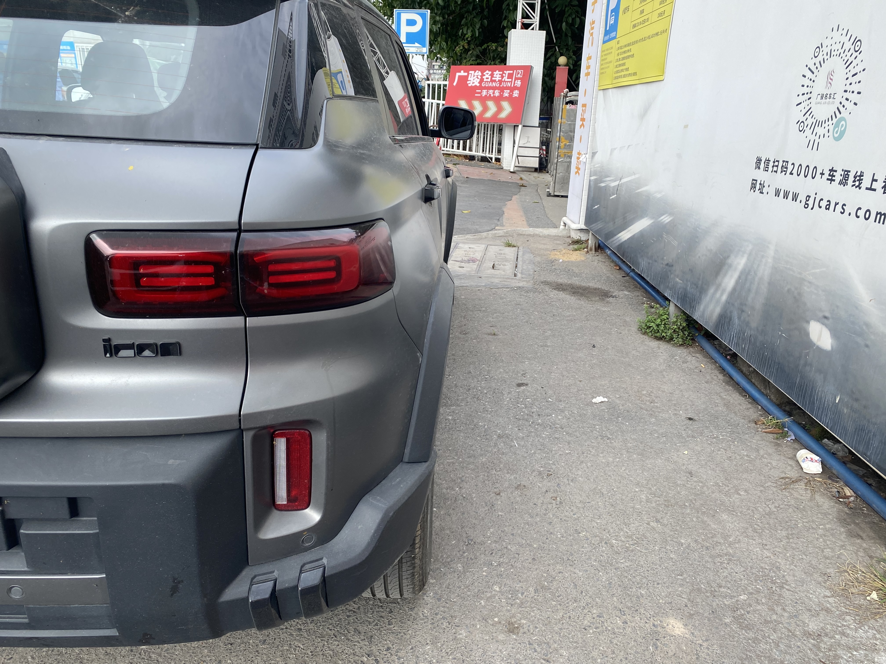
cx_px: 443
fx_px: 665
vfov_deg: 53.1
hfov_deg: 67.3
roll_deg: -1.0
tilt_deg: -21.9
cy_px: 332
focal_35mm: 26
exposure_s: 1/839
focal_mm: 4.25
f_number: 1.8
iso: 32
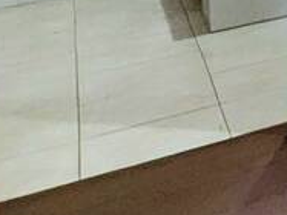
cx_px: 1036
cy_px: -290
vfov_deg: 12.1
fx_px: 829
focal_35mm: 100
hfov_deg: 9.2
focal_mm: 2.2
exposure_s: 1/30
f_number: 2.2
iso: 500
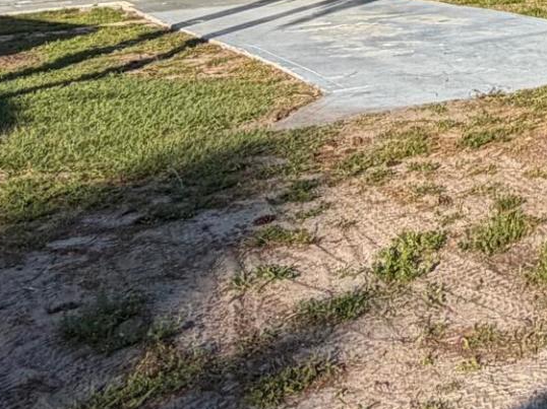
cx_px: 732
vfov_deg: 15.8
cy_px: -390
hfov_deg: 22.8
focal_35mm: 75
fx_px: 1185
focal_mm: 2.22
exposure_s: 1/770
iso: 32
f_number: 2.2
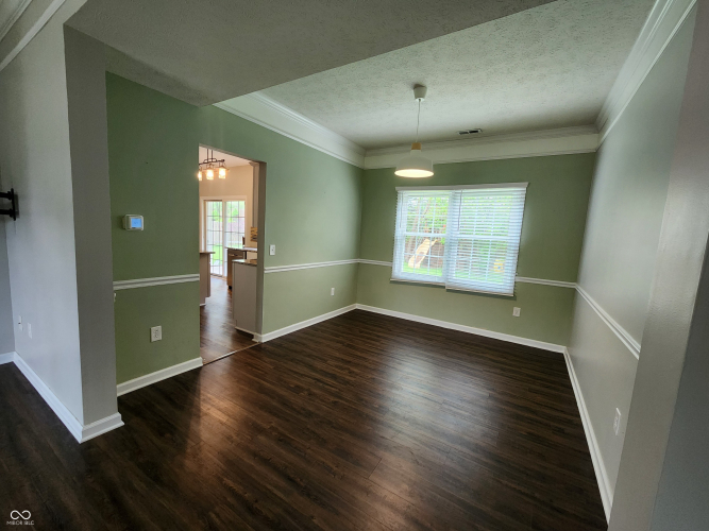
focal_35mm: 13
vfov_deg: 89.9
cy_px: 266
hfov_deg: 106.2
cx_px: 354
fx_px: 266
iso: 400
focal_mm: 2.2
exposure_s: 1/60
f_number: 2.2
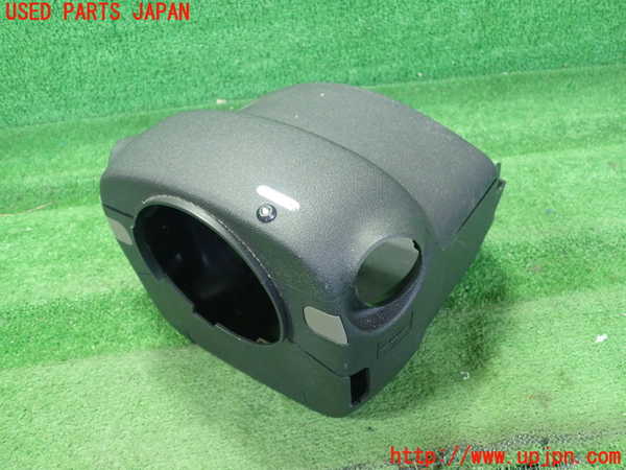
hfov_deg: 60.0
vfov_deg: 46.8
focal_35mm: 30
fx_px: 543
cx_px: 313
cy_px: 235
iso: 800
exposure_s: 1/125
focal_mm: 5.5
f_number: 2.3
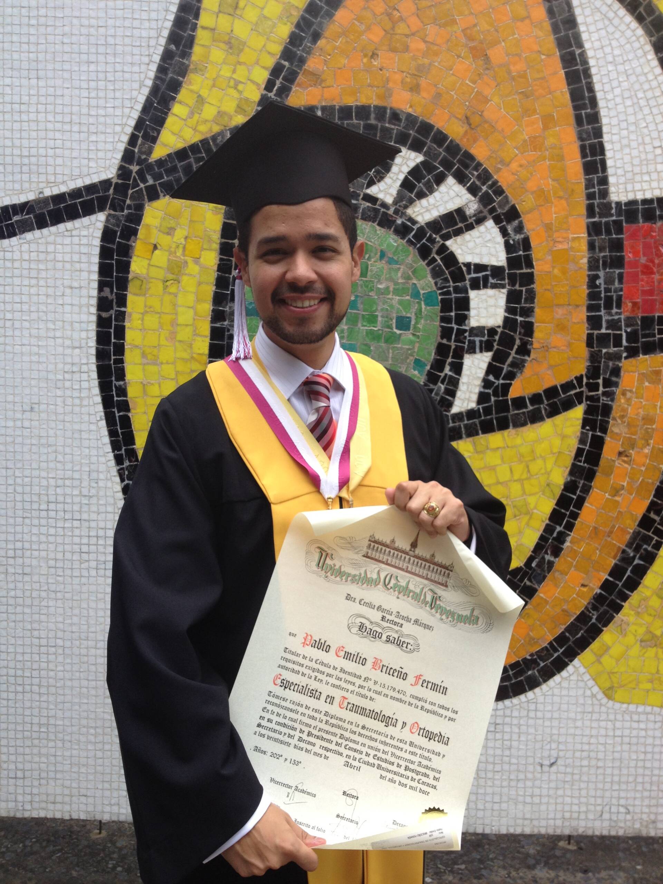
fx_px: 894
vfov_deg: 52.6
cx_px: 332
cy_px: 442
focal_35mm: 35
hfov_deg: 40.7
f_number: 2.4
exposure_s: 1/593
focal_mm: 4.28
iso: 64
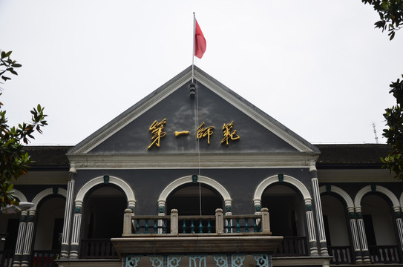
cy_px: 134
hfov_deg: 46.5
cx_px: 202
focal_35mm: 42
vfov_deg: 31.8
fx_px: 469
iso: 100
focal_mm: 28
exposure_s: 1/640
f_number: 5
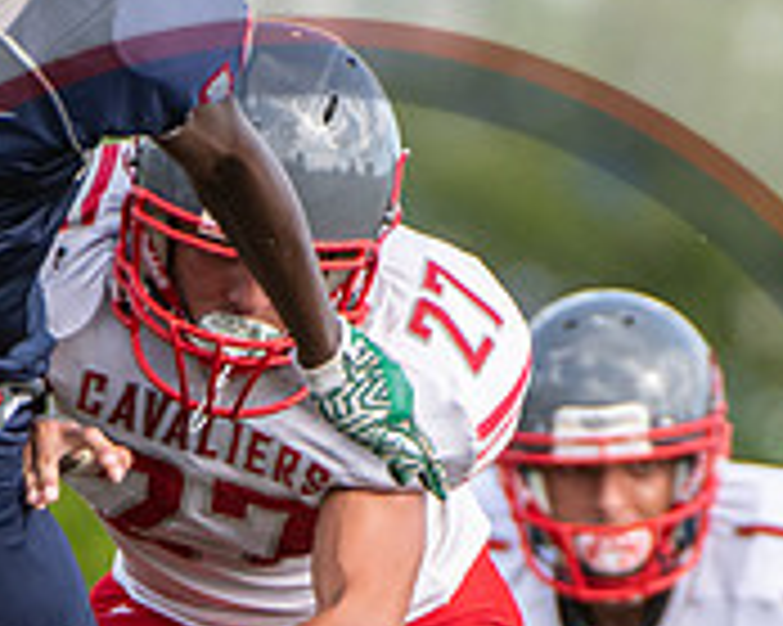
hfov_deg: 1.2
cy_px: 670
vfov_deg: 0.9
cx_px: 277
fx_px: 37822
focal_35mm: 1633
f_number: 4
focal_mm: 400
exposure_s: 1/1000
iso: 280
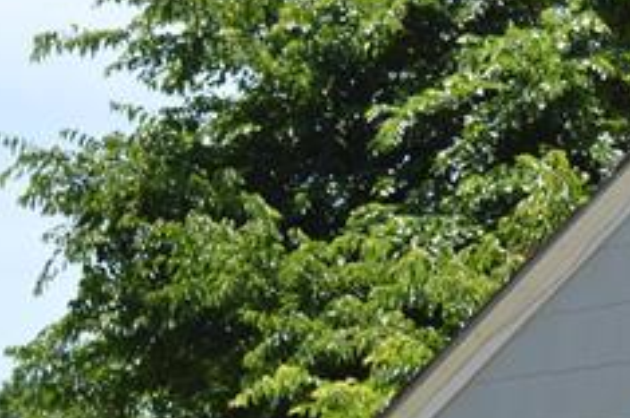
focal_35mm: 183
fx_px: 3198
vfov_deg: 7.5
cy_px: 356
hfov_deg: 10.7
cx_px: 1051
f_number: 7.1
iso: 100
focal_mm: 28
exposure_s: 1/200
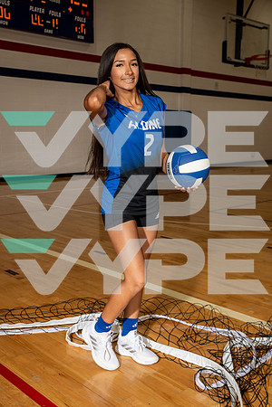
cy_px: 204
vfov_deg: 48.5
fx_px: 453
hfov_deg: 33.4
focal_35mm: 40
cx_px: 136
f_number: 6.3
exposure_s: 1/250
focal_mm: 40
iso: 320
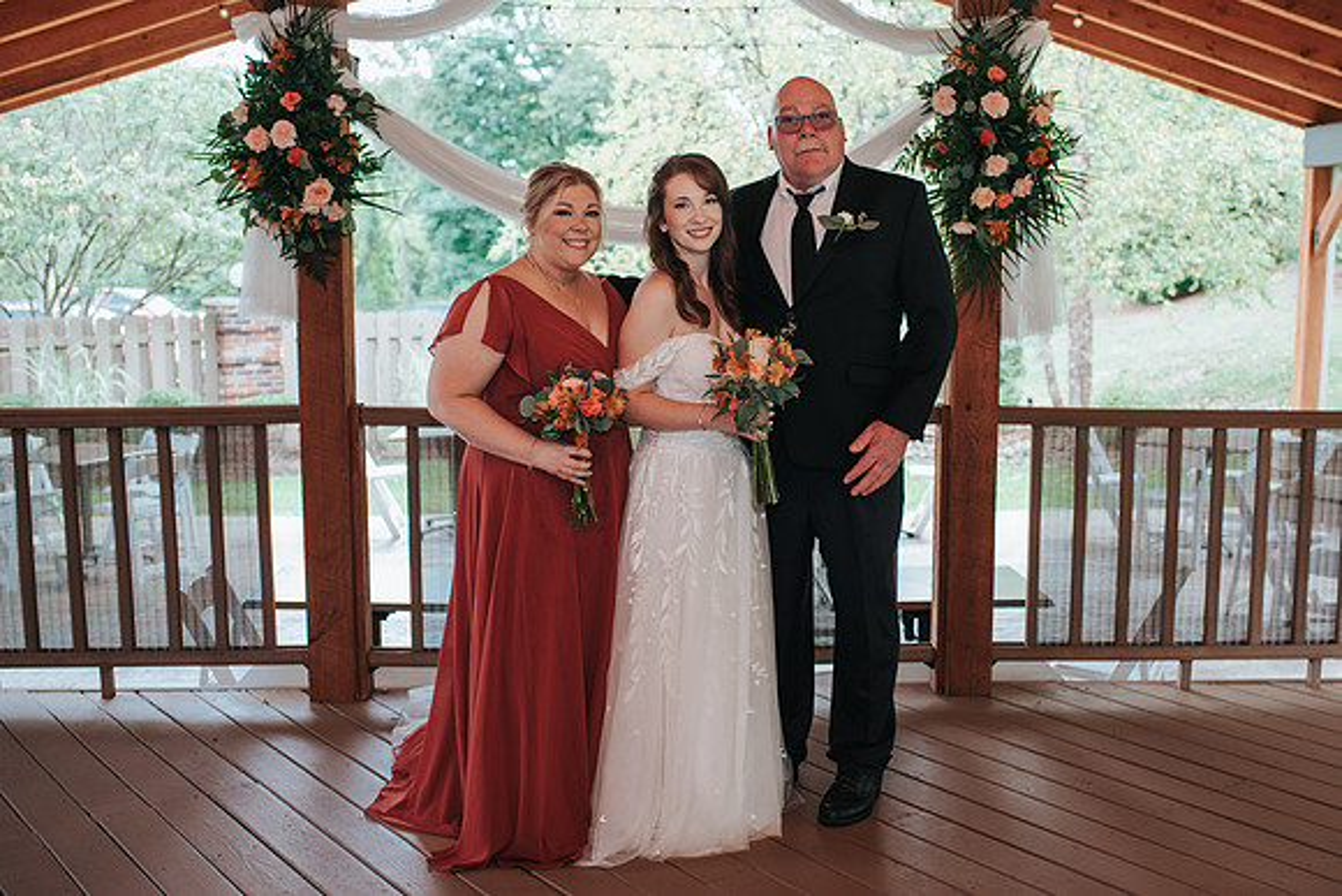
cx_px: 741
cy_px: 441
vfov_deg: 33.7
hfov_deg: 48.7
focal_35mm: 40
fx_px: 1480
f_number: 3.2
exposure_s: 1/200
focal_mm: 35
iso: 220
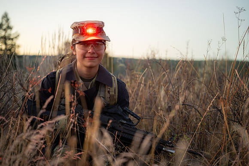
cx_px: 124
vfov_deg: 19.5
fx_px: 484
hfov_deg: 28.8
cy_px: 83
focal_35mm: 70
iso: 5000
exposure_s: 1/125
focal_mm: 70
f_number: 2.8
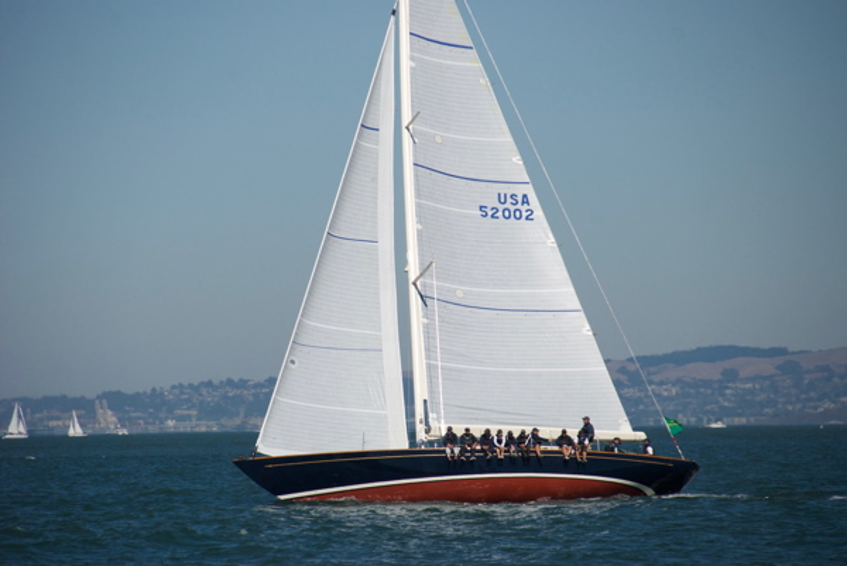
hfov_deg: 6.9
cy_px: 283
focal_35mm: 300
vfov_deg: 4.6
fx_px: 7063
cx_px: 424
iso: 320
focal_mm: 200
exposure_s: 1/2500
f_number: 6.3
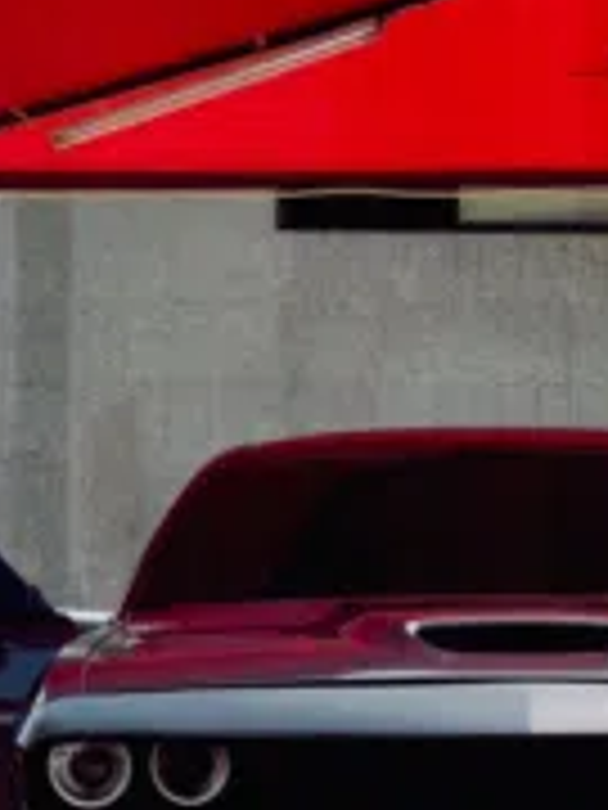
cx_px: 522
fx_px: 4005
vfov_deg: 11.5
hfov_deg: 8.7
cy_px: 639
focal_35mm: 171
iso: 32
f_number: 2.8
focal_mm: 9
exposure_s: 1/354
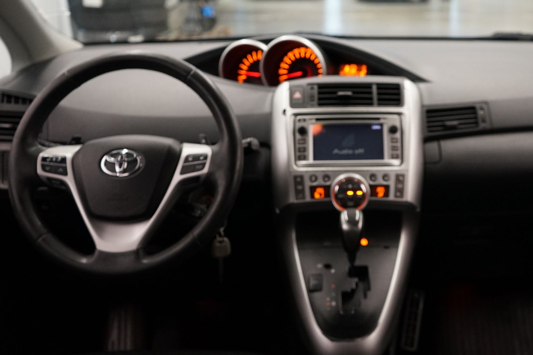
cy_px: 129
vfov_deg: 31.0
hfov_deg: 44.8
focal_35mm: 43
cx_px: 352
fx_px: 637
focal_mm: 29
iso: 2000
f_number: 3.5
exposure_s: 1/160
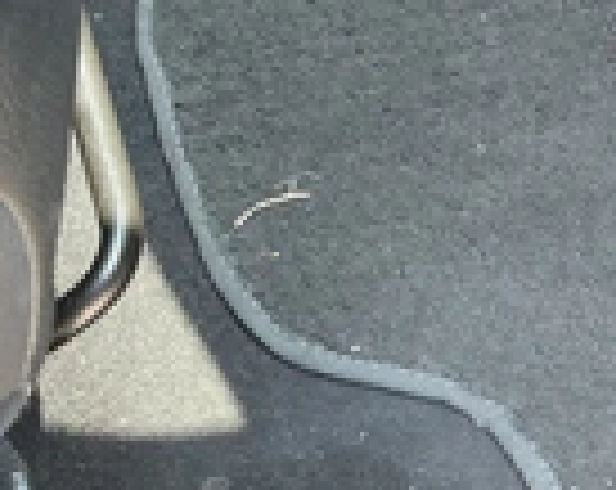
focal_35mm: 80
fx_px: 1455
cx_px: 692
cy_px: 18
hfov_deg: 22.4
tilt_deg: -45.7
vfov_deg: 18.7
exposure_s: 1/80
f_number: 1.8
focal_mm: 3
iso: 64
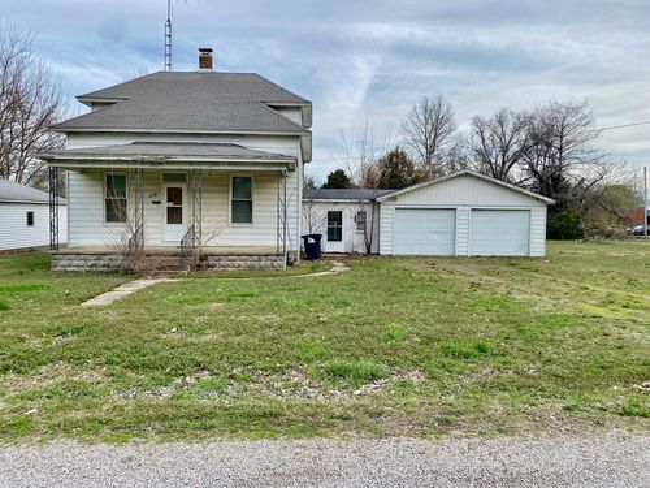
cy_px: 244
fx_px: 488
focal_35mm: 26
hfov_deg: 67.3
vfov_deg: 53.1
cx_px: 325
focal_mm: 4.25
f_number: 1.8
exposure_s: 1/1025
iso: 32
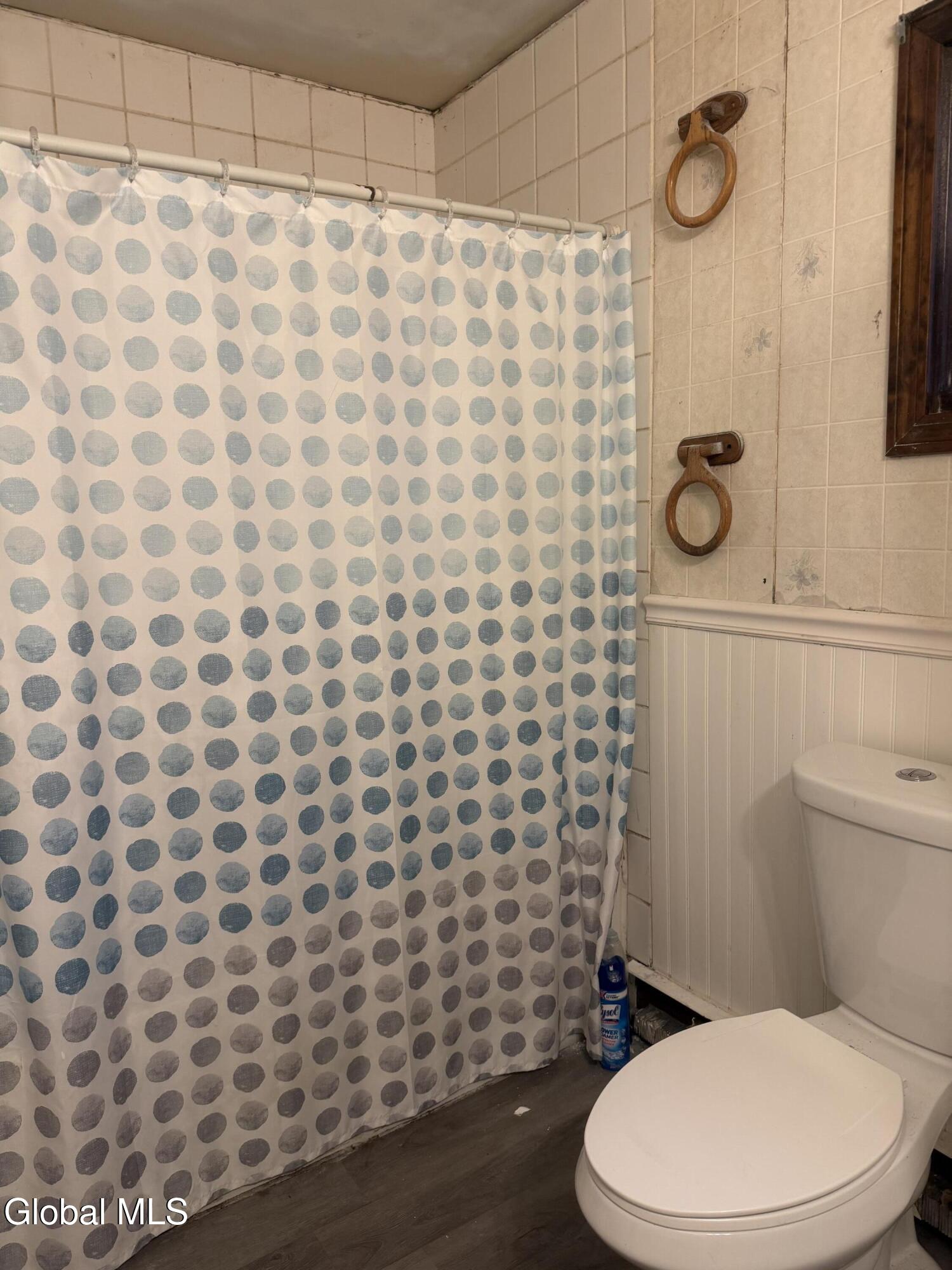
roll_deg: +1.7
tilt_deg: -8.4
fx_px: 880
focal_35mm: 24
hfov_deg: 56.8
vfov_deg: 71.6
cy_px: 635
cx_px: 476
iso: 160
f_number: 1.78
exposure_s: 1/60
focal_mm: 6.76
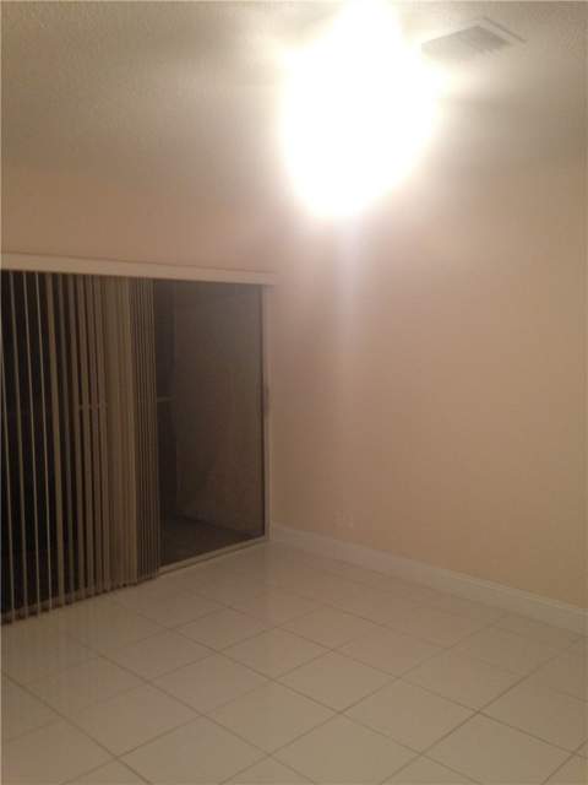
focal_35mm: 33
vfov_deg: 55.4
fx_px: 747
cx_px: 294
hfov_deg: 42.9
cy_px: 392
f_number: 2.4
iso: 200
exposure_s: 1/20
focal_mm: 4.12
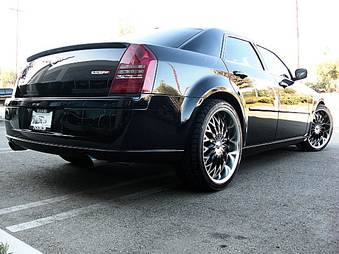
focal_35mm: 37
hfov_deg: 50.1
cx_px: 169
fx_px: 362
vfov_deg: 38.7
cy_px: 125
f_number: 2.8
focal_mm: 6.3
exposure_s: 1/100
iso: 100
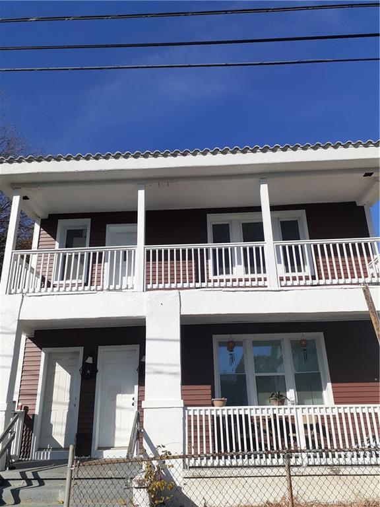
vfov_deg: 65.3
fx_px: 395
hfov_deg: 51.4
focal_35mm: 27
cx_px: 190
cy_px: 254
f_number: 1.9
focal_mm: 3.6
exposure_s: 1/2577
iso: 40
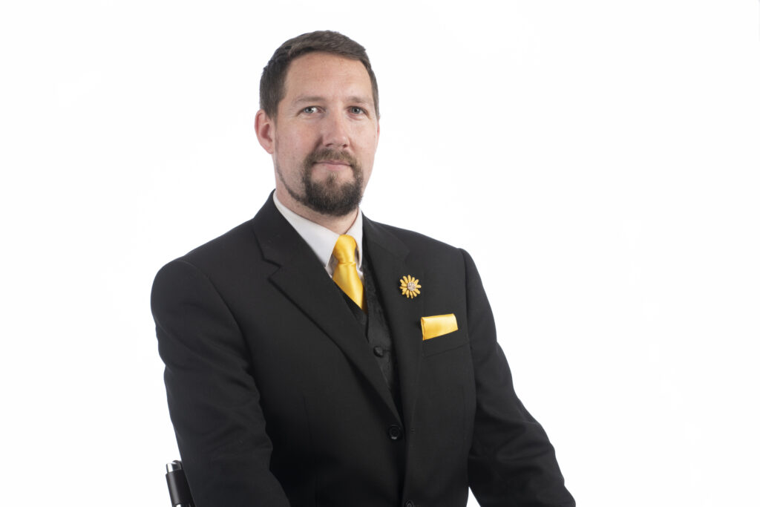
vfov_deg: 10.6
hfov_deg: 15.8
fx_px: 2745
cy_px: 254
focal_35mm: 130
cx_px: 380
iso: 160
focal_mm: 130
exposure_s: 1/200
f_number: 7.1
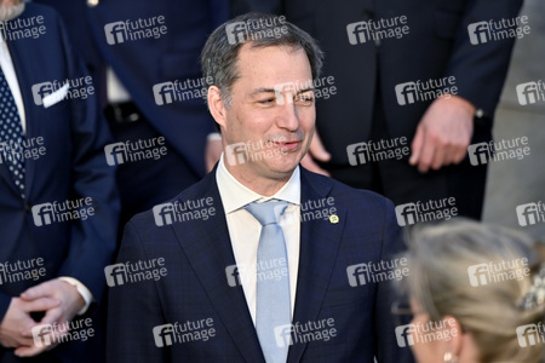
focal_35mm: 200
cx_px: 272
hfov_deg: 10.3
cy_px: 182
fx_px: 3028
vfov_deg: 6.9
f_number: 2.8
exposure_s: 1/400
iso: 400
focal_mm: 200
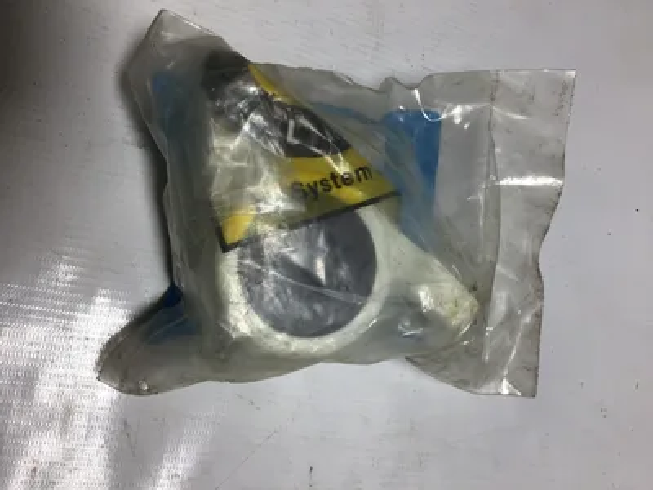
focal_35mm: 31
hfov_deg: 58.4
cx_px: 326
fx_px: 585
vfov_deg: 45.4
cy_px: 245
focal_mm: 3.3
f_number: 2.4
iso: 25
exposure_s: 1/218
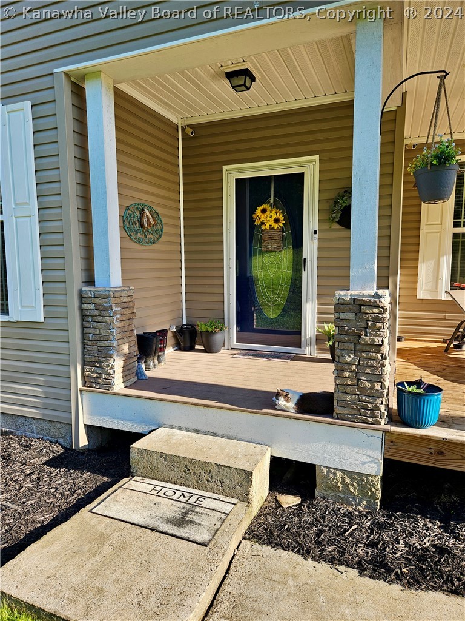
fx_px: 412
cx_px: 232
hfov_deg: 58.9
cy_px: 310
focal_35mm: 23
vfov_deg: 73.9
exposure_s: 1/559
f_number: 1.8
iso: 32
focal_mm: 5.4
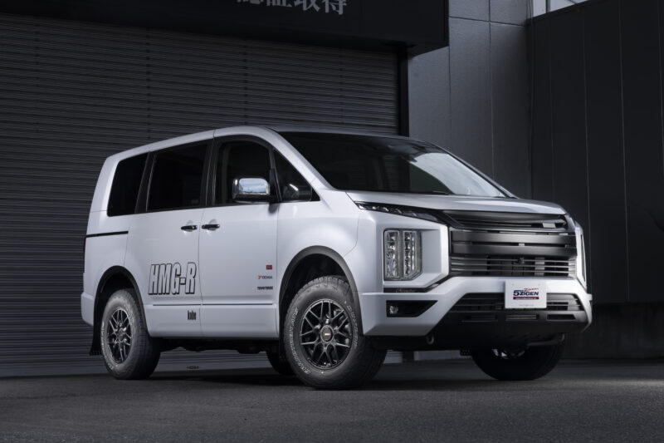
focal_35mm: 75
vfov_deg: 18.2
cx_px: 332
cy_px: 222
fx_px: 1383
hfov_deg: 27.0
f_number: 13
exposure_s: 1/160
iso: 100
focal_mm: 75
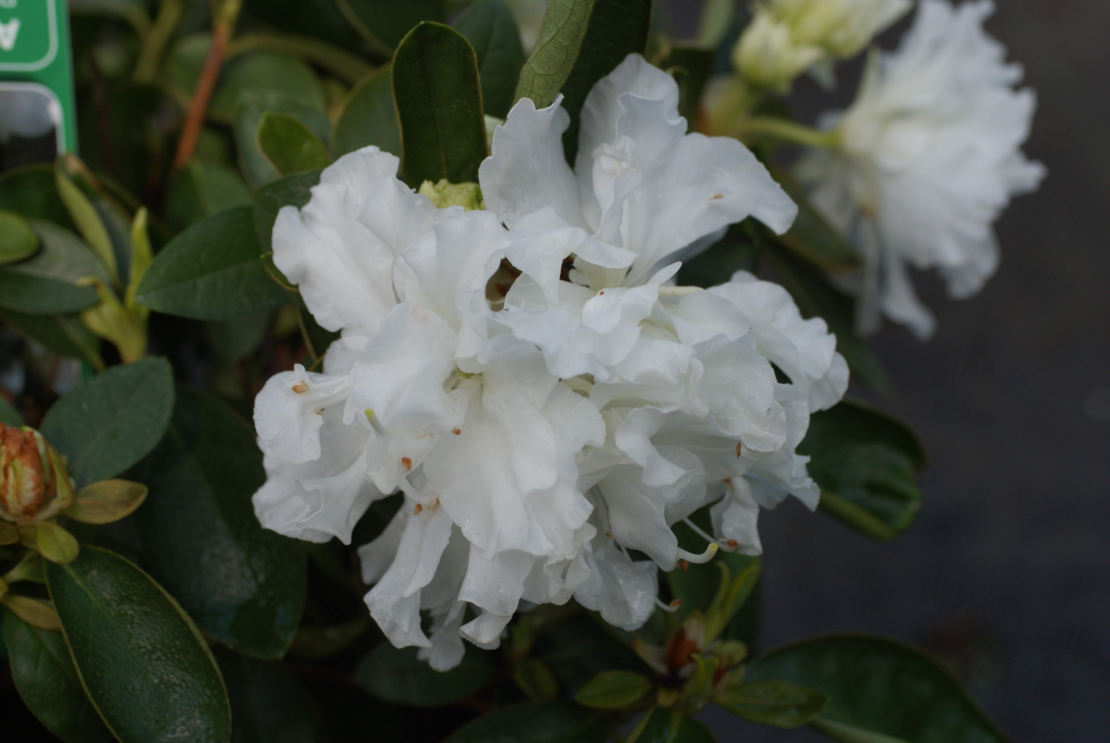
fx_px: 2315
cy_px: 372
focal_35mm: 75
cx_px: 555
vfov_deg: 18.2
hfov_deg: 27.0
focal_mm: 50
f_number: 7.1
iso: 100
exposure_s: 1/125
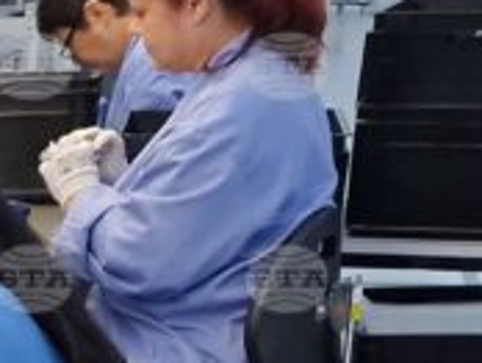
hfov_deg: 11.6
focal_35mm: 135
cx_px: -734
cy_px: 917
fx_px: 1882
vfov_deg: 9.6
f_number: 1.8
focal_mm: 6.4
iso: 64
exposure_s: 1/100
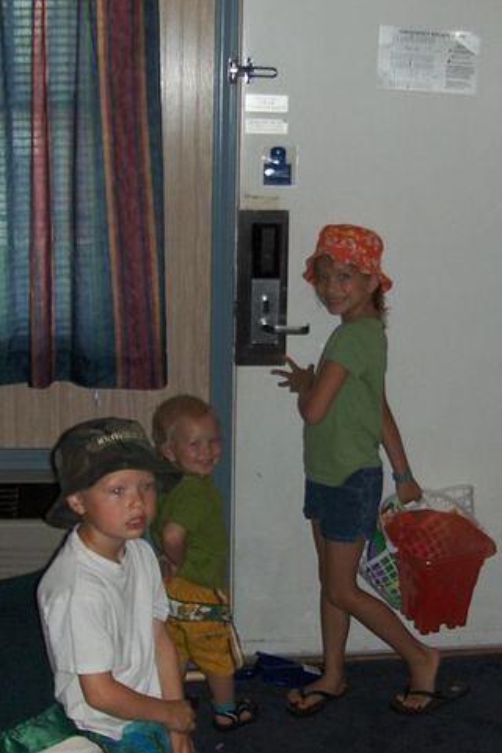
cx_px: 301
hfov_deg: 23.7
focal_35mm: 57
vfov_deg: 35.1
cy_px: 376
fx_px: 1192
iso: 100
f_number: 3.5
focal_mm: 6.5
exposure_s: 1/60
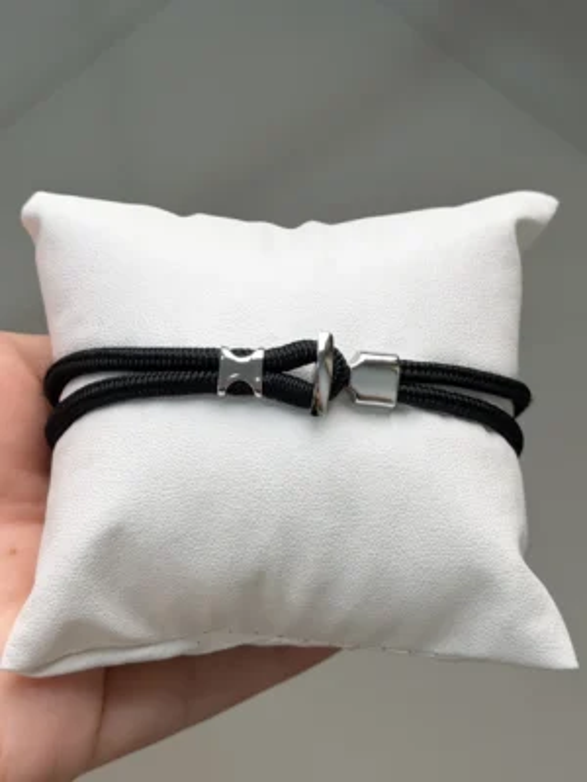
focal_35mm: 48
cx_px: 294
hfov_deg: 30.3
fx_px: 1085
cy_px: 391
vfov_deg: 39.7
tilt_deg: -58.8
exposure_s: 1/490
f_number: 1.78
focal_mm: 6.76
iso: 80
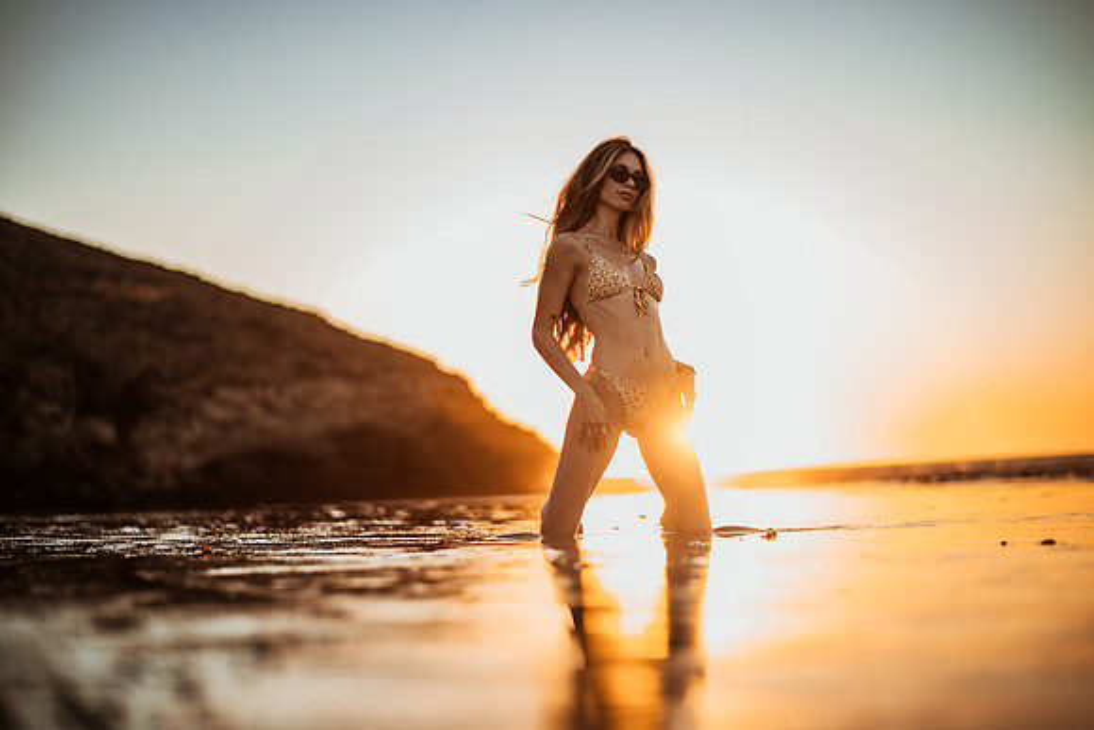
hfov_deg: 34.5
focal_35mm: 58
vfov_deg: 23.4
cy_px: 365
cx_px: 547
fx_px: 1763
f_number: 1.4
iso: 100
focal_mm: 58
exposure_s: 1/800
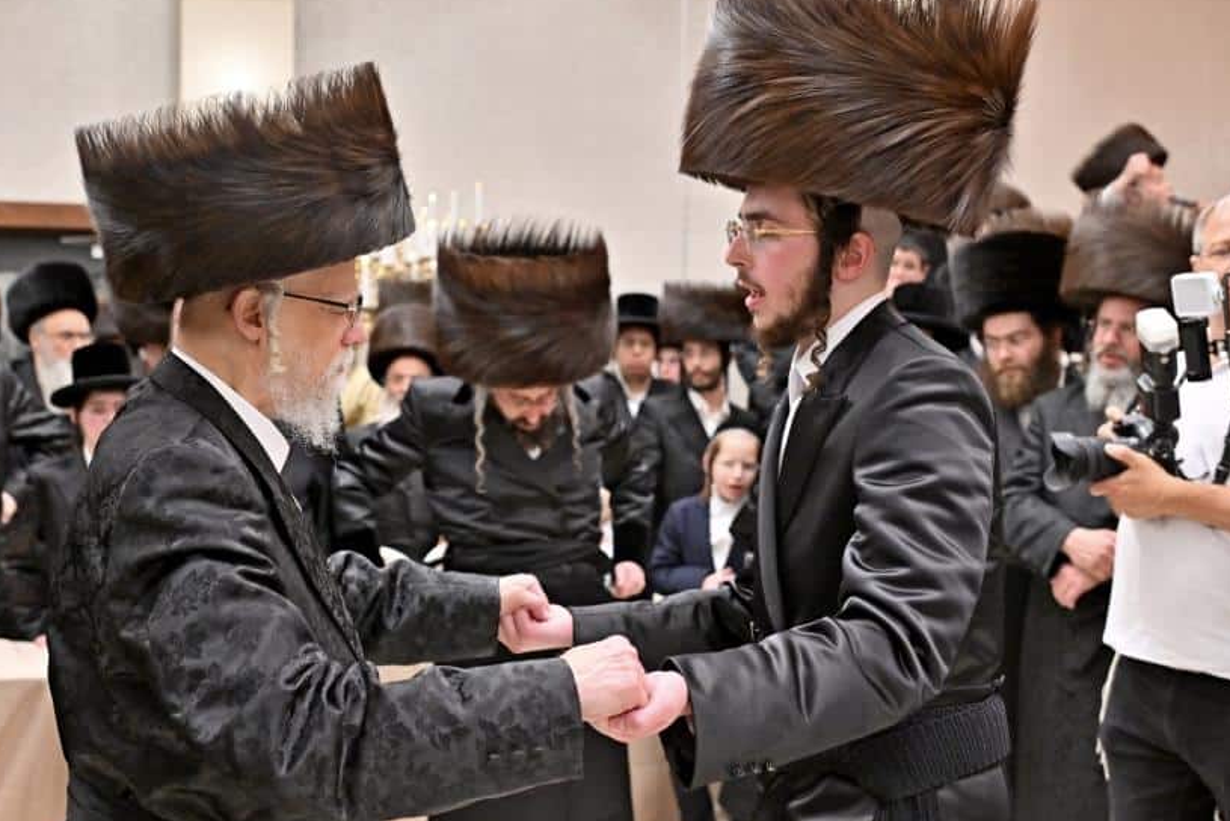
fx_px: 1675
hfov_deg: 40.3
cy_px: 384
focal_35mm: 49
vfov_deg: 27.5
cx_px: 548
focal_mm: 39
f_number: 4
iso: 1250
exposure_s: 1/200
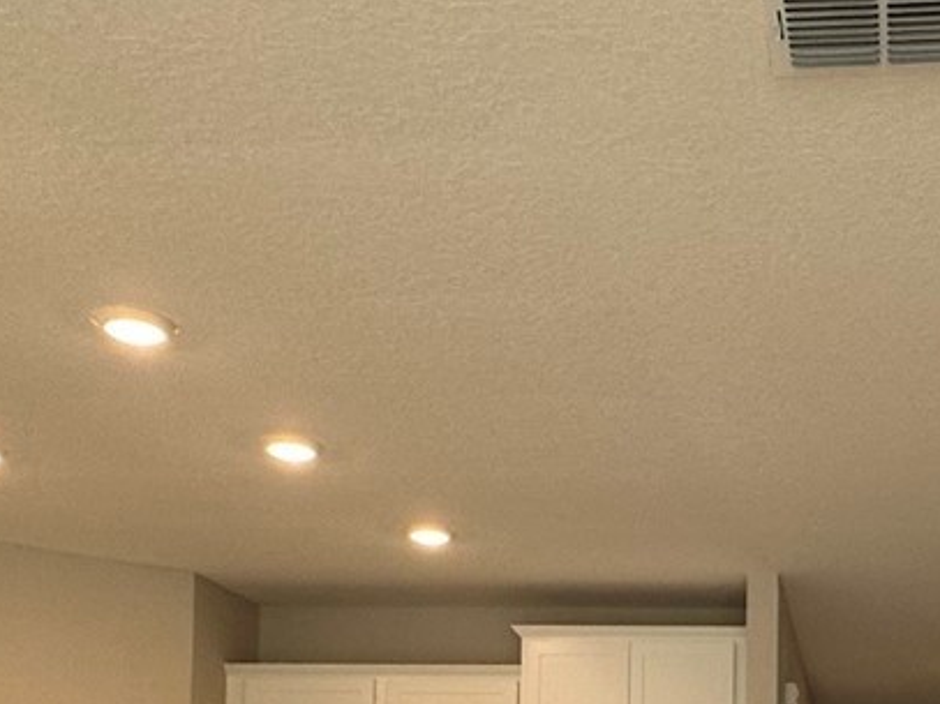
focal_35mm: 55
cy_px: 861
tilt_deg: +3.8
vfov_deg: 24.0
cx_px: 781
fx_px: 1493
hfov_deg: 33.7
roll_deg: -0.5
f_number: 2.2
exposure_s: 1/120
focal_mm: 2.22
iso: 125
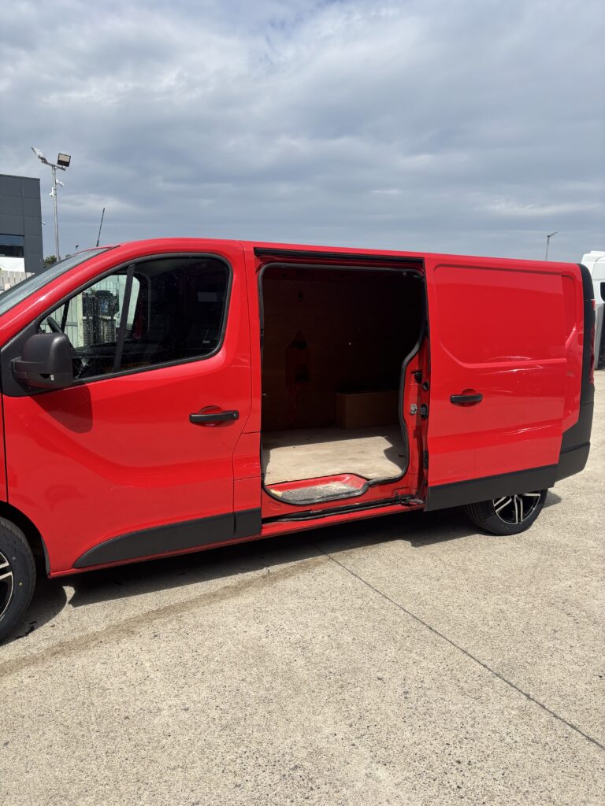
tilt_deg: -9.4
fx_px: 606
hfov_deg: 53.1
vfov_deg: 67.3
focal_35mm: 26
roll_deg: -1.6
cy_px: 403
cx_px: 302
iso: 50
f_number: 1.6
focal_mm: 5.96
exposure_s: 1/4630
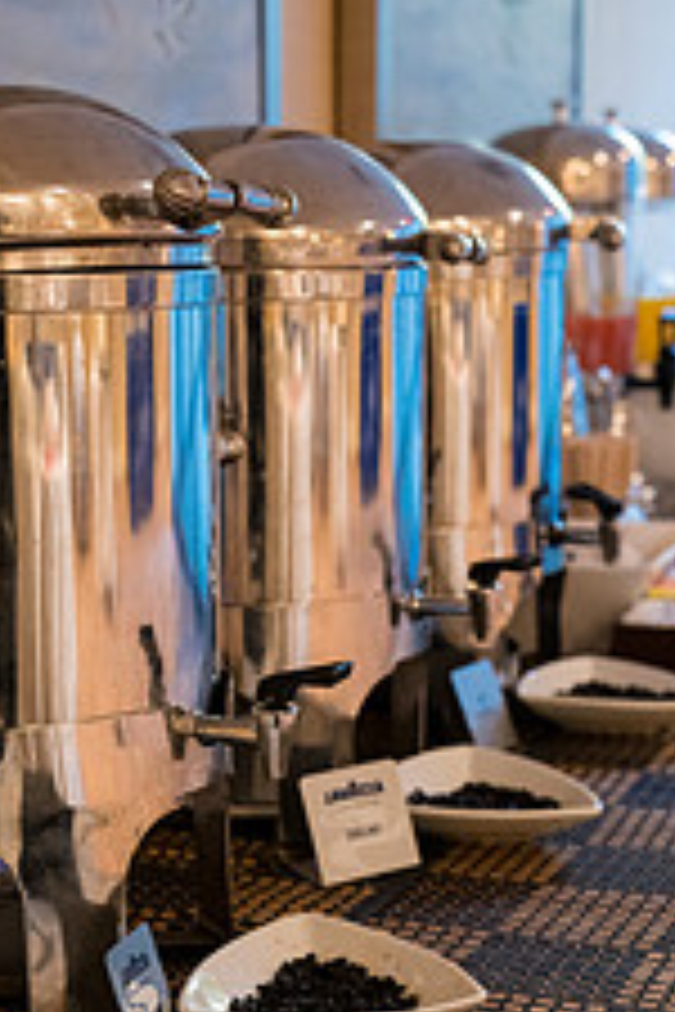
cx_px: 324
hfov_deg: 19.5
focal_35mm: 70
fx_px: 1969
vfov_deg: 28.6
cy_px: 688
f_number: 3.2
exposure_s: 1/160
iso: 3200
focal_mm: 35
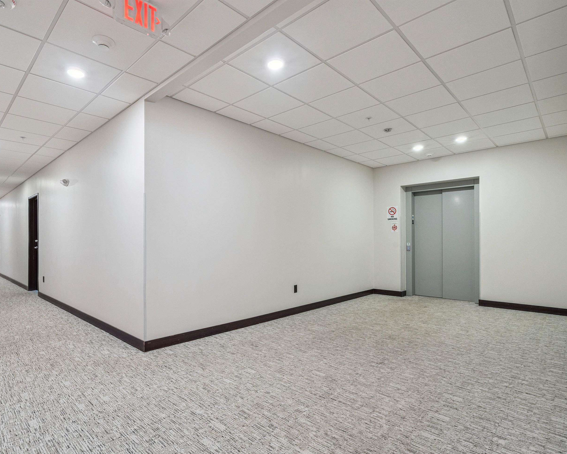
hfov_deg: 82.7
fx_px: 319
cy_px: 239
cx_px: 240
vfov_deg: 70.8
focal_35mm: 19
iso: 800
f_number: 10
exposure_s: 1/8
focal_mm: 16
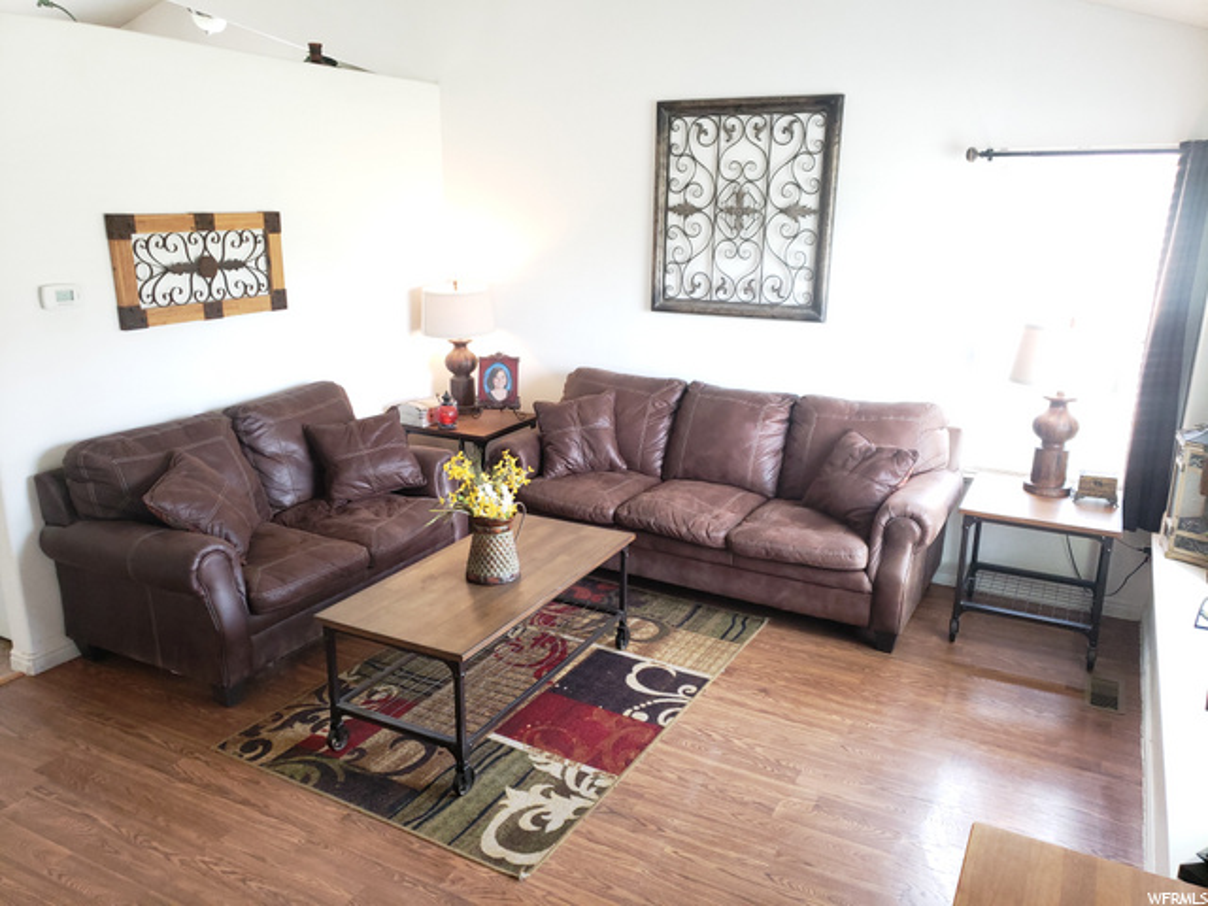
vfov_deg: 53.1
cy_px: 453
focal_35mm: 26
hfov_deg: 67.3
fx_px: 907
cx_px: 604
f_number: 1.5
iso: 200
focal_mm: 4.3
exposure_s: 1/60
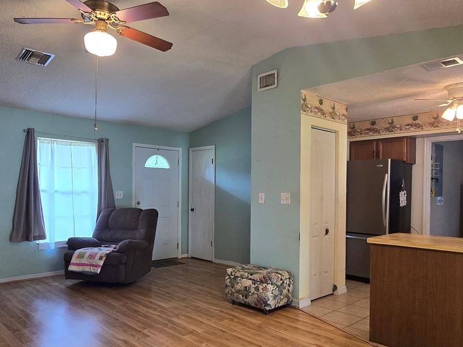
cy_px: 201
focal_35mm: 26
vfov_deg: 52.8
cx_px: 227
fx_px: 348
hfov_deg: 67.3
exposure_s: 1/60
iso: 200
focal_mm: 2.2
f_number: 2.2
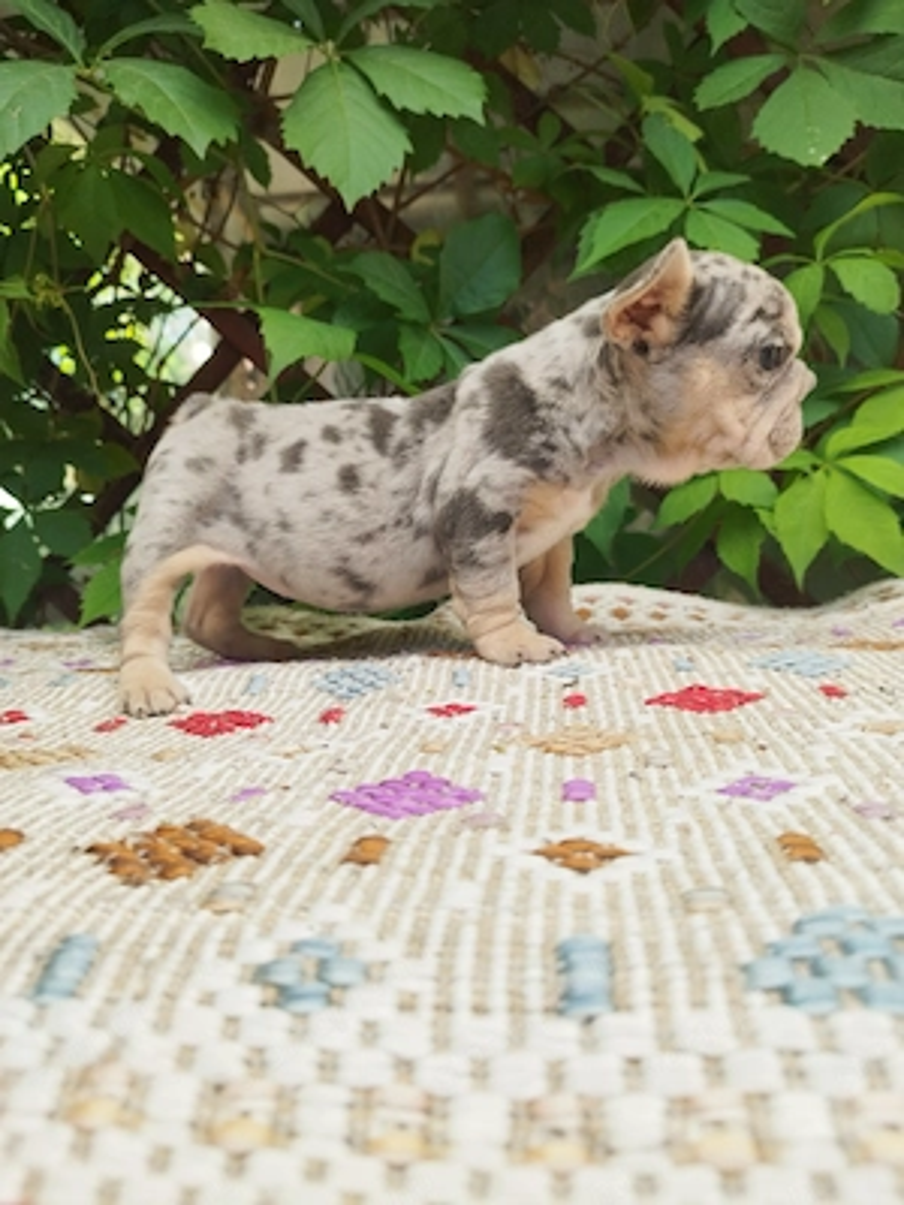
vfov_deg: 71.6
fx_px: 836
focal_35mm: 24
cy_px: 602
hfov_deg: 56.8
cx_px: 452
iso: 90
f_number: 1.89
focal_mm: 5.89
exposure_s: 1/50
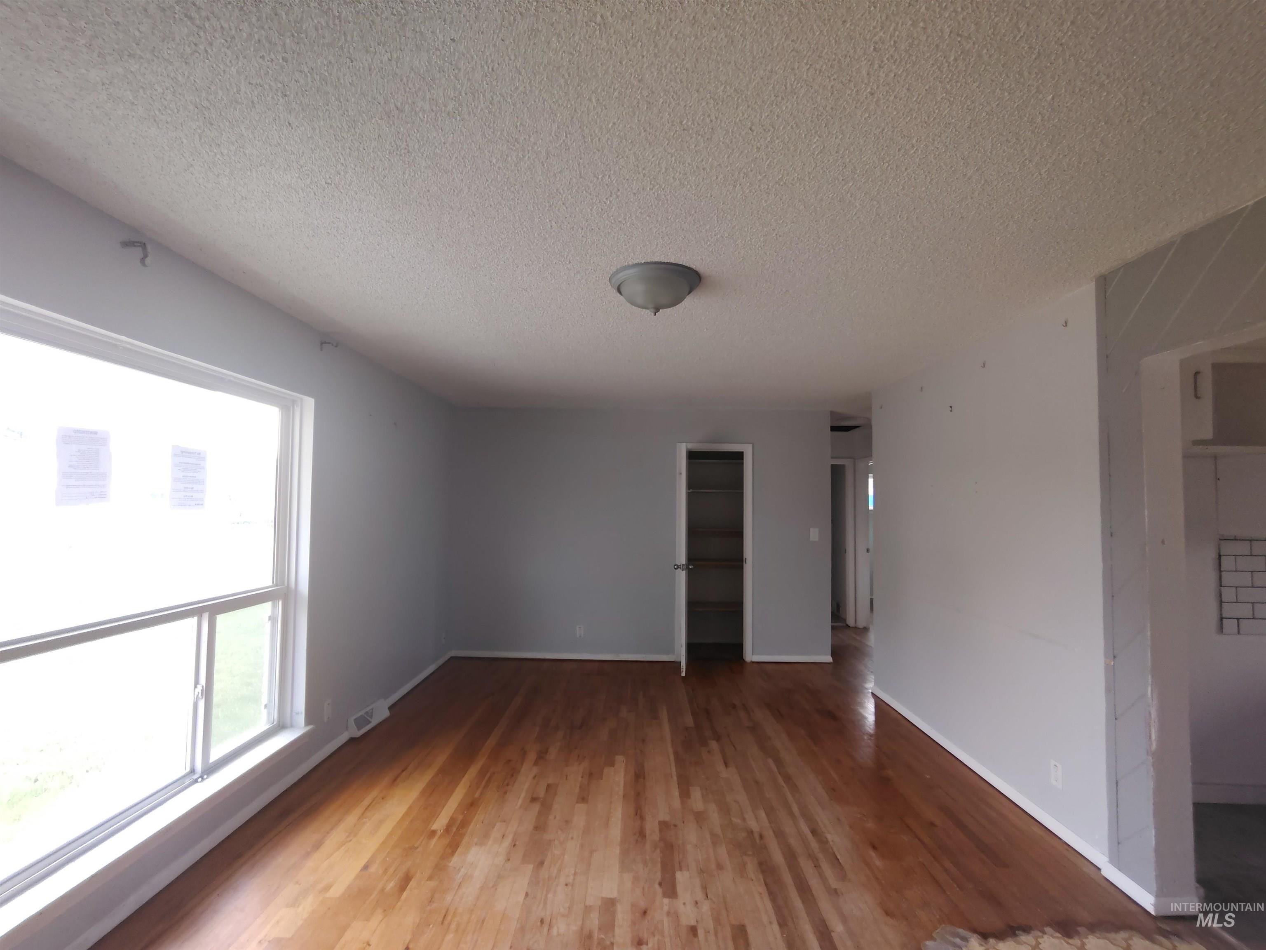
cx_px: 633
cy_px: 475
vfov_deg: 78.1
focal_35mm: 16
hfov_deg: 94.5
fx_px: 585
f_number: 2.2
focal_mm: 2.13
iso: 336
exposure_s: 1/120
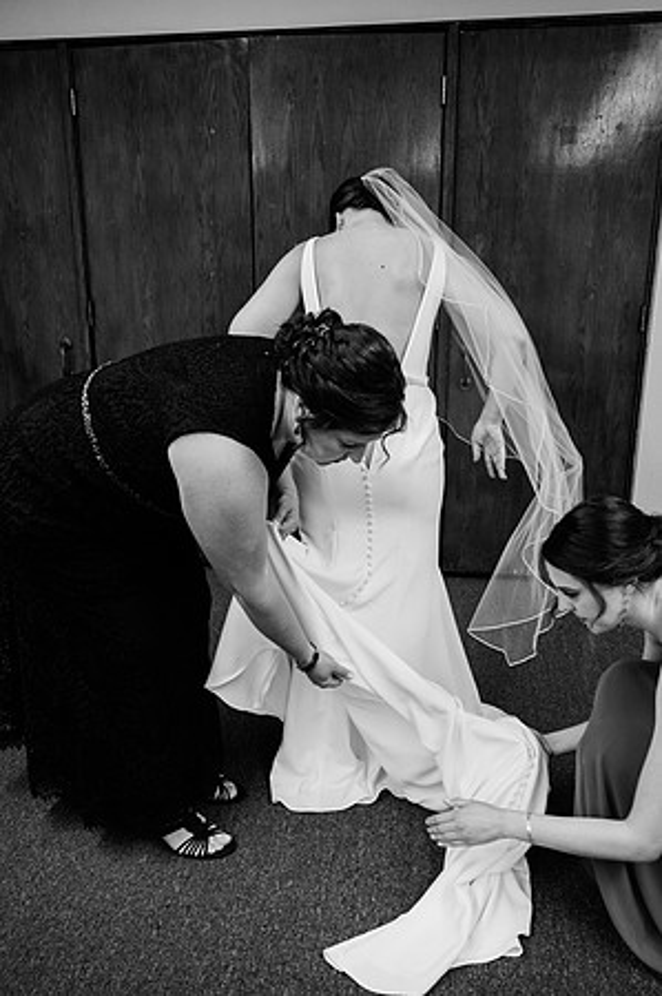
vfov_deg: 62.8
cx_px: 331
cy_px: 498
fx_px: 816
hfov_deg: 44.2
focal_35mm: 30
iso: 1600
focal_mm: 29.5
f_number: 4
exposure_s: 1/250
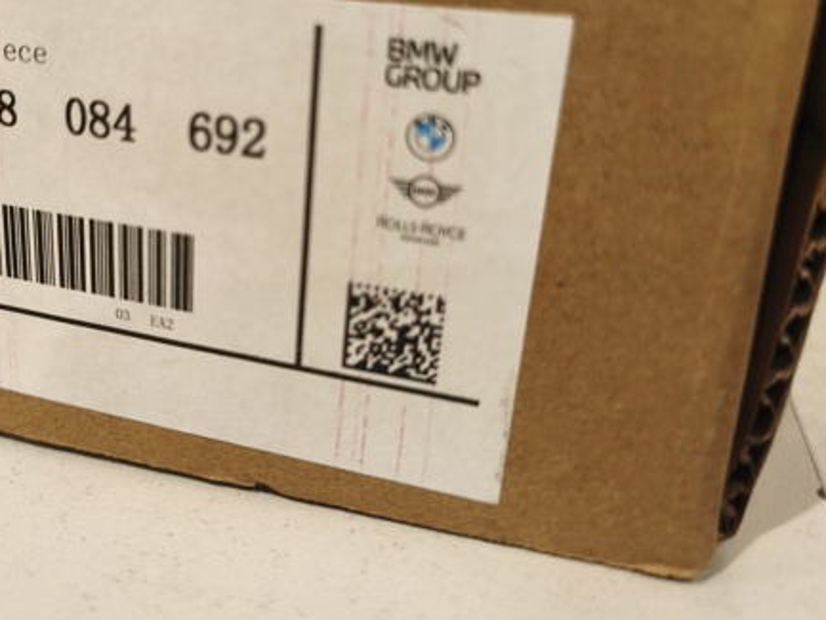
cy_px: 198
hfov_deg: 52.6
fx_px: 812
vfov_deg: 41.2
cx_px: 254
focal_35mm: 34
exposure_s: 1/100
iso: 320
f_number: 1.7
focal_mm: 5.35
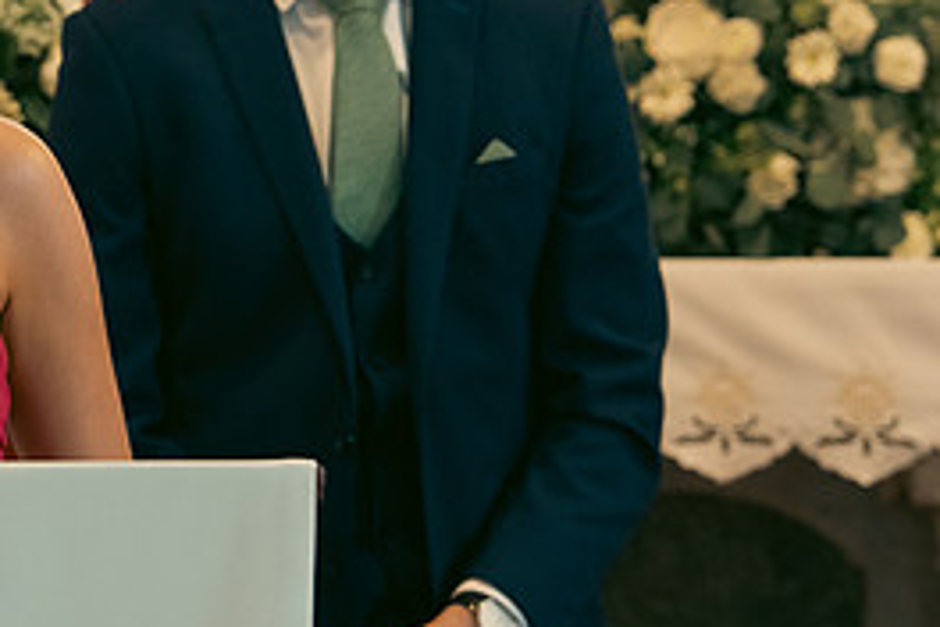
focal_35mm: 187
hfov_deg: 10.9
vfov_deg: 7.3
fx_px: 4882
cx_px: -4
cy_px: 134
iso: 2000
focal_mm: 57
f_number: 3.5
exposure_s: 1/200
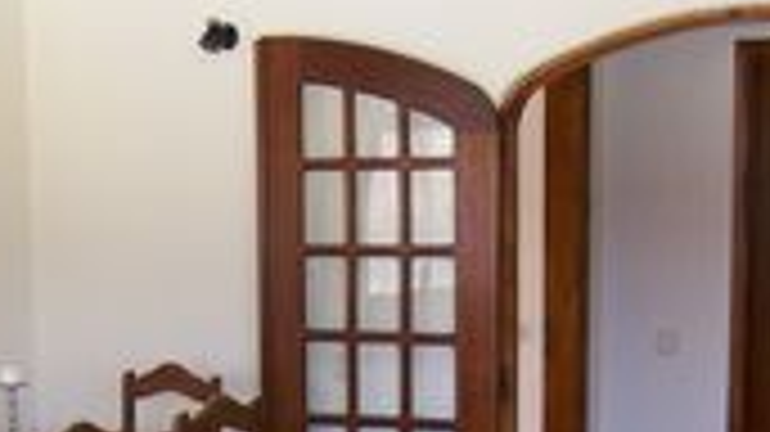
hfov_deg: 25.9
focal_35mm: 82
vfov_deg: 14.3
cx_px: 405
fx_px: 1673
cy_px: 504
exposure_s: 1/64
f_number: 2.8
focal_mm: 5.8
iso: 140
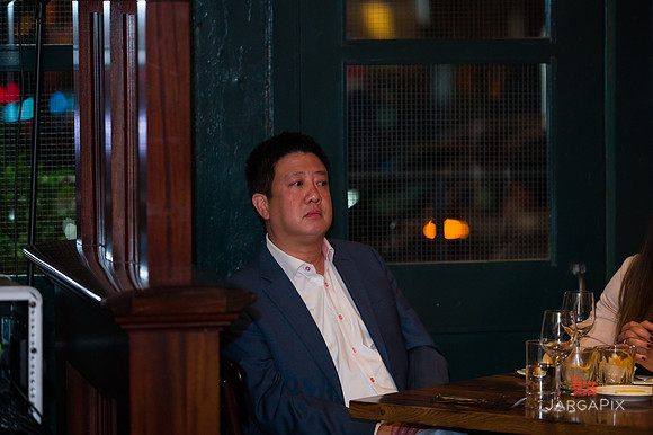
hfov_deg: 11.4
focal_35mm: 180
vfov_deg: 7.6
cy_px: 218
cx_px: 326
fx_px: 3263
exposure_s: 1/125
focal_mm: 180
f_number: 3.2
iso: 1600
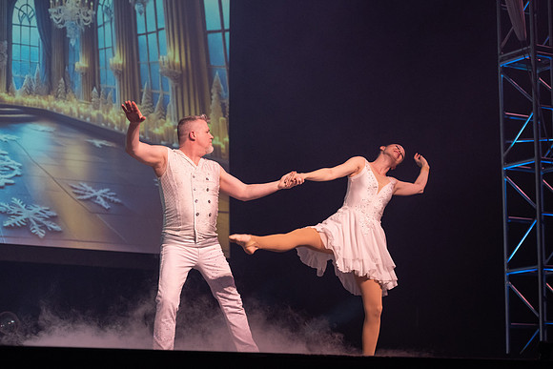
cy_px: 192
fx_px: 1433
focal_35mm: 93
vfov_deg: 14.7
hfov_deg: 21.8
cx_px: 296
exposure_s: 1/400
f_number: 2.8
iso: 1600
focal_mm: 80
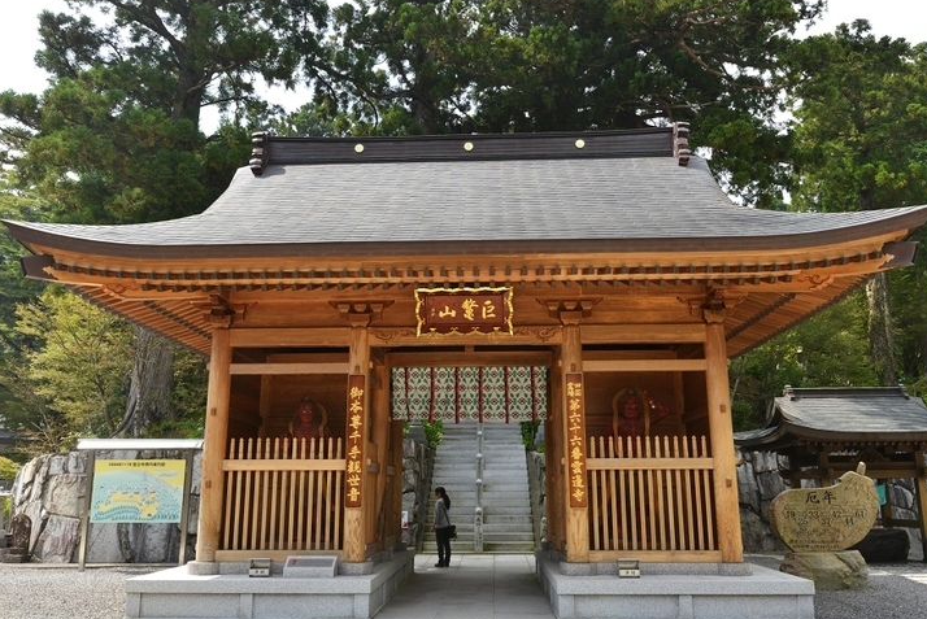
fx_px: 721
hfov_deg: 65.4
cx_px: 467
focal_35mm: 28
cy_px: 328
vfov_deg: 46.4
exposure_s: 1/400
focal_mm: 25
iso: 400
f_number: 10
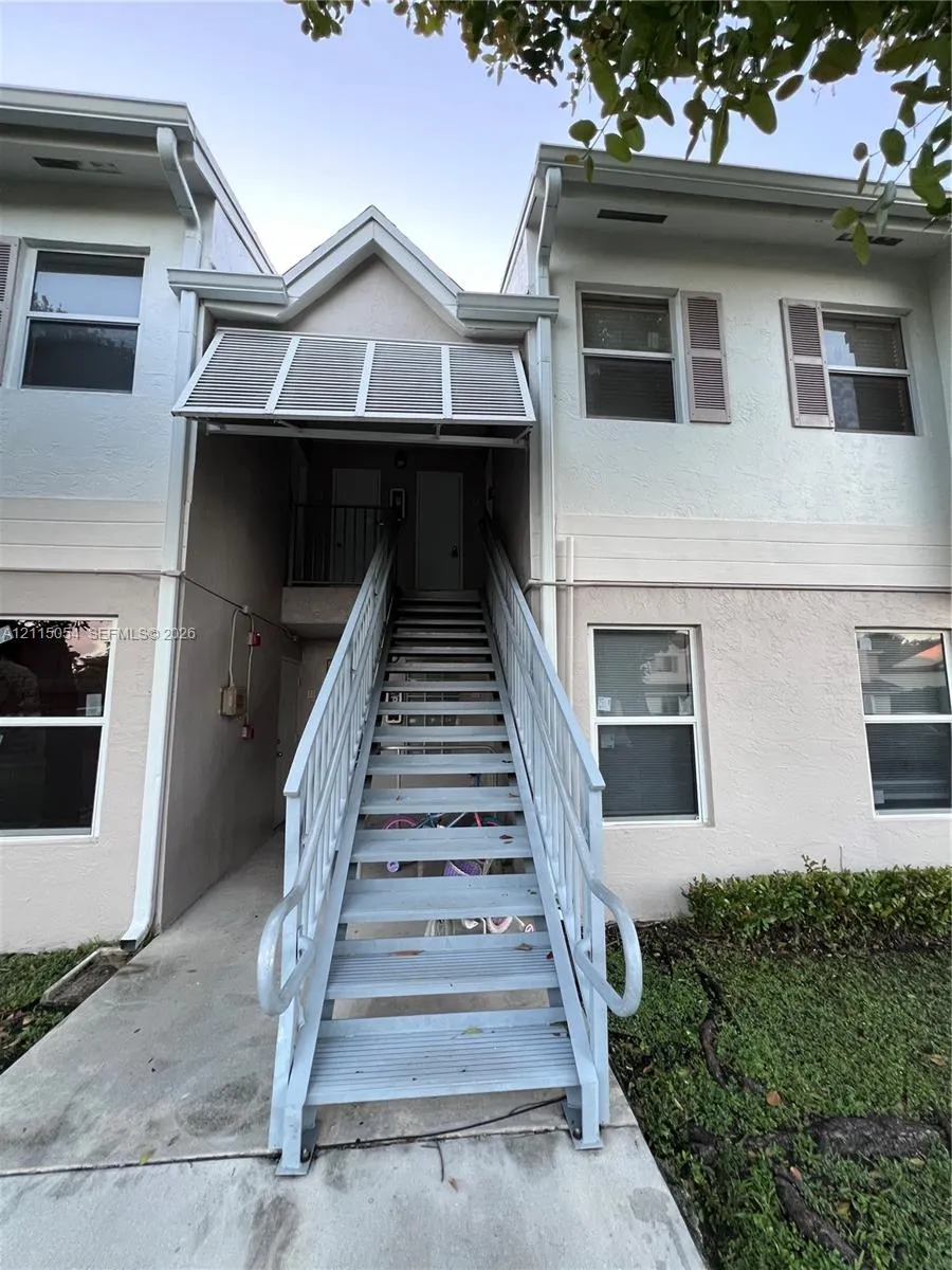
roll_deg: +0.6
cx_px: 476
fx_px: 477
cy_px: 635
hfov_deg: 89.9
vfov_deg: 106.2
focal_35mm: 13
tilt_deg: +7.6
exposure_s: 1/99
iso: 200
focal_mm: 1.57
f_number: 1.8
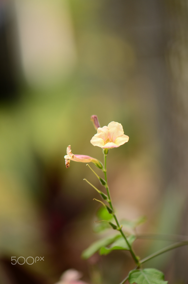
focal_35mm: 158
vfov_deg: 13.1
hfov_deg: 8.7
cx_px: 94
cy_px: 142
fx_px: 1240
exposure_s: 1/250
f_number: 3
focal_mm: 105
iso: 100
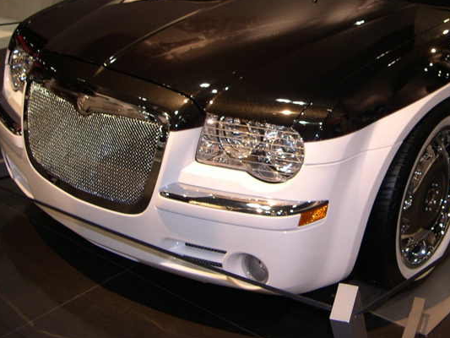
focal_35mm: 57
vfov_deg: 25.4
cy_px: 94
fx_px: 741
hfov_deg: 33.3
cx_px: 320
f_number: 2.8
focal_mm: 8
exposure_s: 1/30
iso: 100
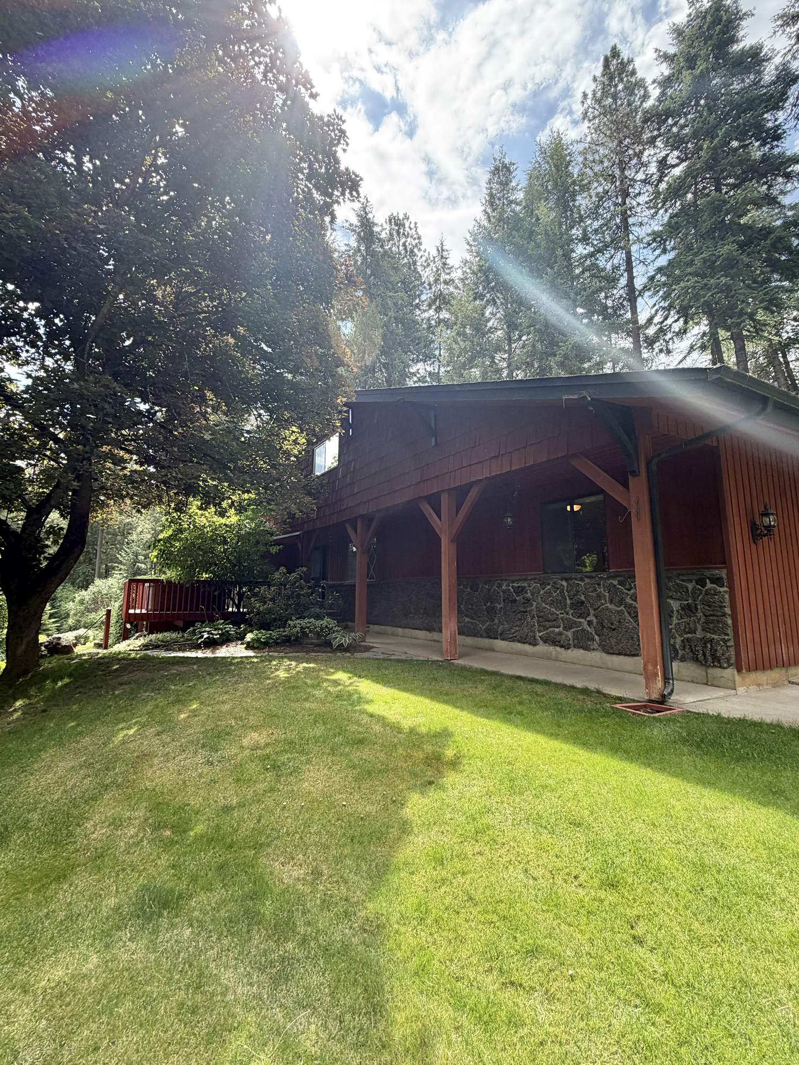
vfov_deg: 94.5
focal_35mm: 16
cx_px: 382
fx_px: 492
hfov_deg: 78.1
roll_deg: -1.7
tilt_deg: +10.8
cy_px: 522
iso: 50
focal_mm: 2.22
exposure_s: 1/502
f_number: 2.2
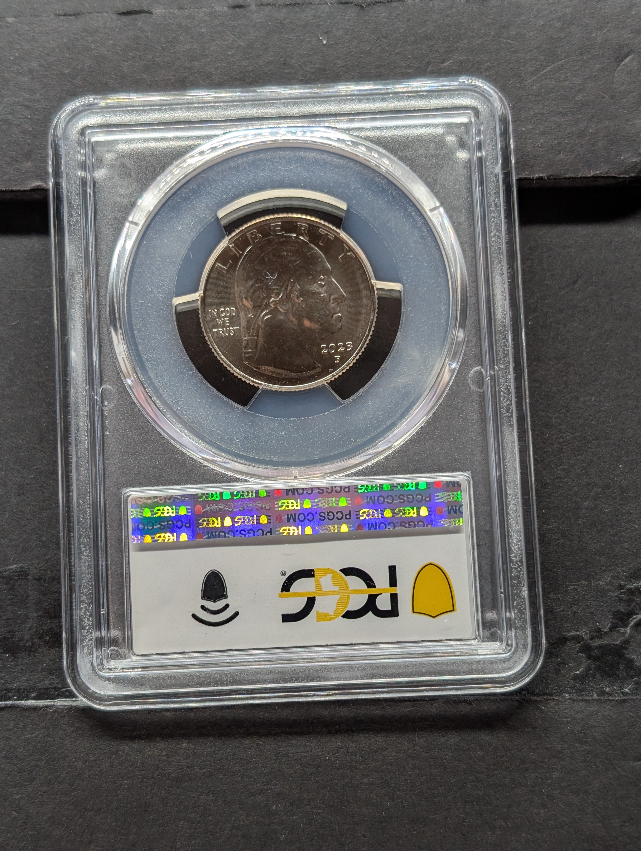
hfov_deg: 29.7
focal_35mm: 49
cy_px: 426
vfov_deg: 38.9
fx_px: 1207
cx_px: 320
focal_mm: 6.9
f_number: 1.68
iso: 72
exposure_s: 1/122
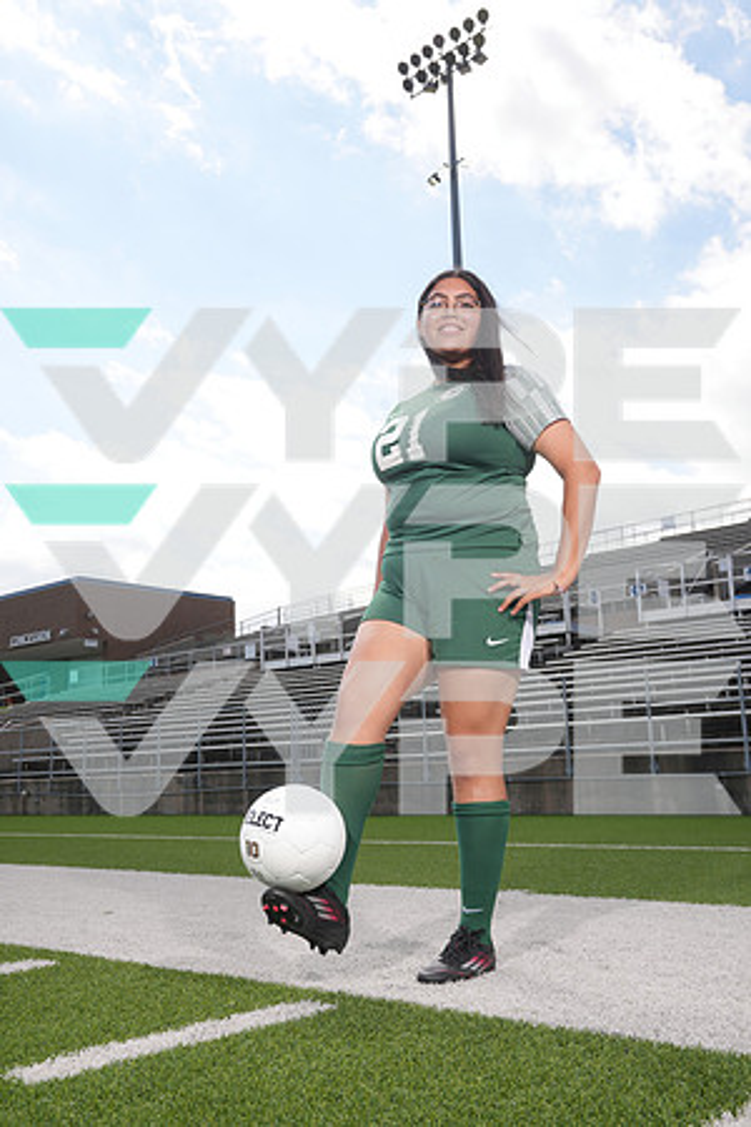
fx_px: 1064
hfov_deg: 38.9
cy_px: 564
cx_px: 376
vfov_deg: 55.8
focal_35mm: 34
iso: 125
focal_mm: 34
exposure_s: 1/200
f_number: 9
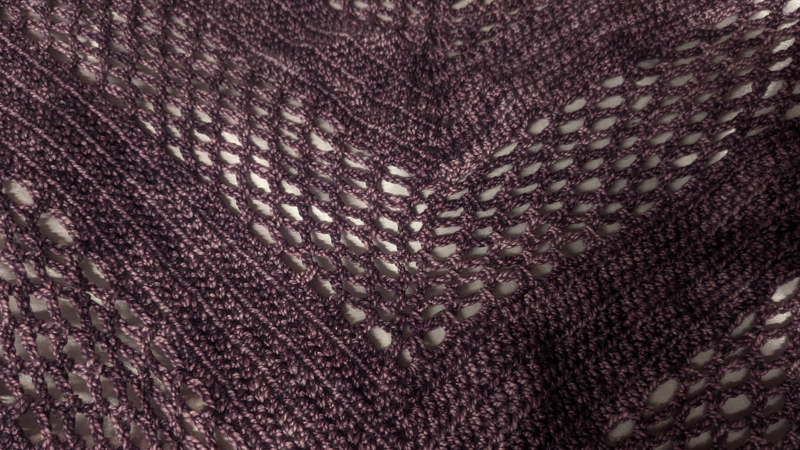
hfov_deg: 64.3
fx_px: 636
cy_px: 277
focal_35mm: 30
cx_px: 394
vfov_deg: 38.7
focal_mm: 4.38
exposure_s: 1/60
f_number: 1.73
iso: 275
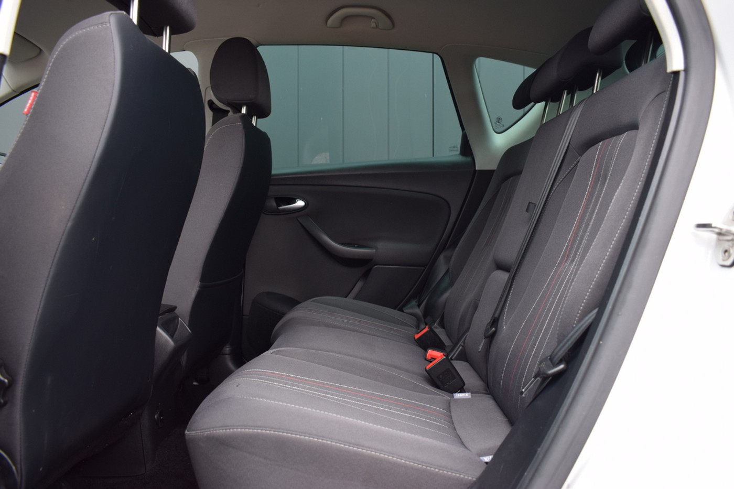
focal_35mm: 30
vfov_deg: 43.6
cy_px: 244
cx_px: 367
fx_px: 612
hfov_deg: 61.9
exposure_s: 1/125
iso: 400
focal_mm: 20
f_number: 5.6
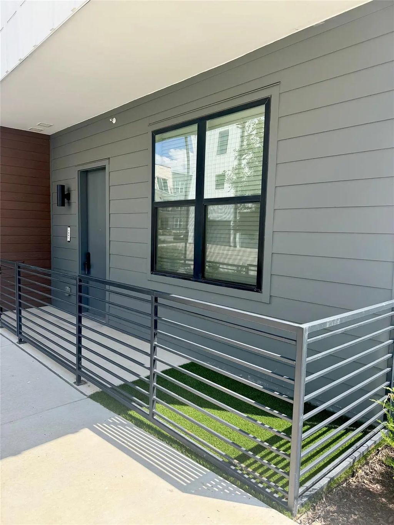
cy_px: 262
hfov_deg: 56.8
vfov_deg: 71.6
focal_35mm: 24
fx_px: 364
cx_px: 197
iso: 80
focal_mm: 6.76
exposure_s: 1/1767
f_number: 1.78
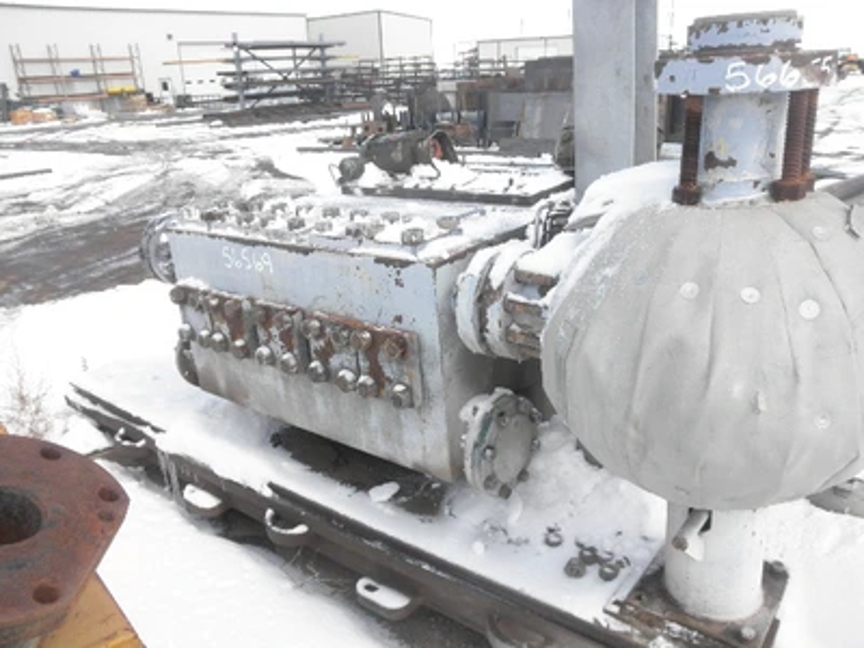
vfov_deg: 49.7
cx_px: 432
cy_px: 324
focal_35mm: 28
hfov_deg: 63.4
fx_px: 699
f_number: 8.5
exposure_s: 1/80
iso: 64
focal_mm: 5
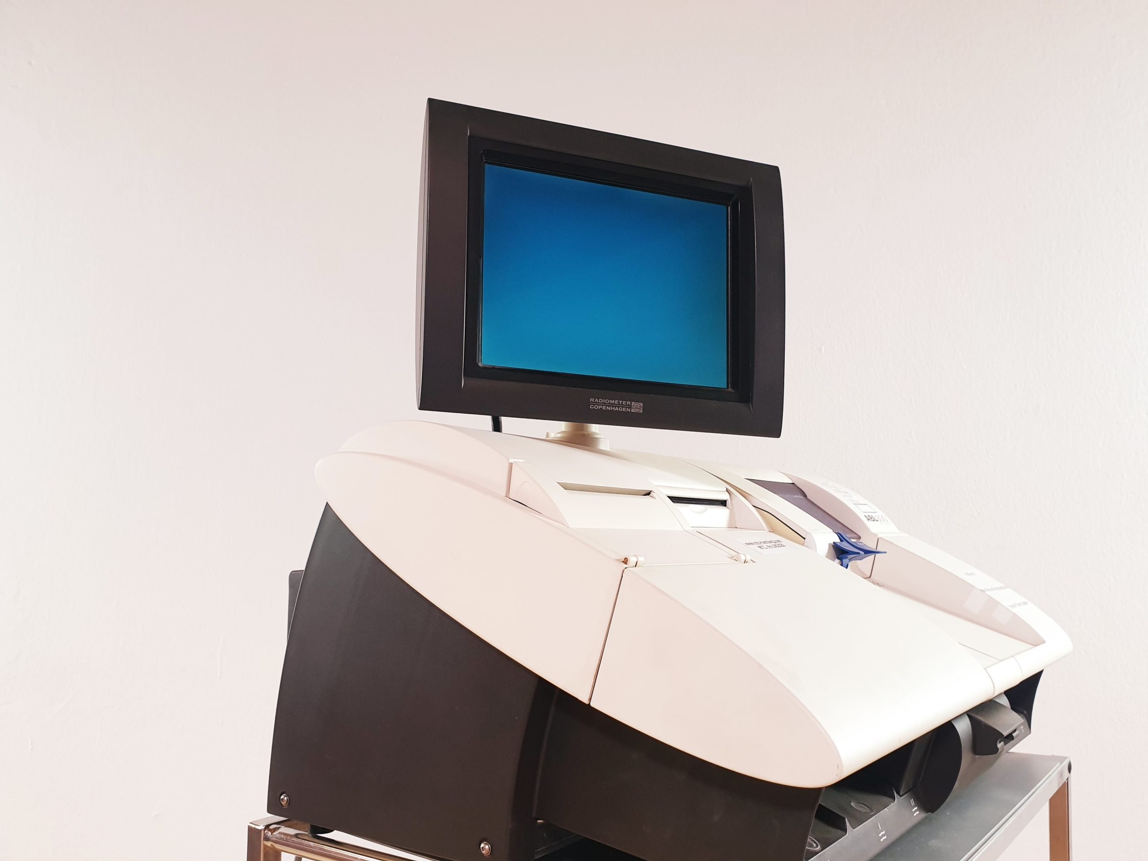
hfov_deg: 61.5
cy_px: 475
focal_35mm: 29
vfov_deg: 48.1
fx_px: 962
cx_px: 637
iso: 160
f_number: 2.4
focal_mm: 4.3
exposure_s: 1/50
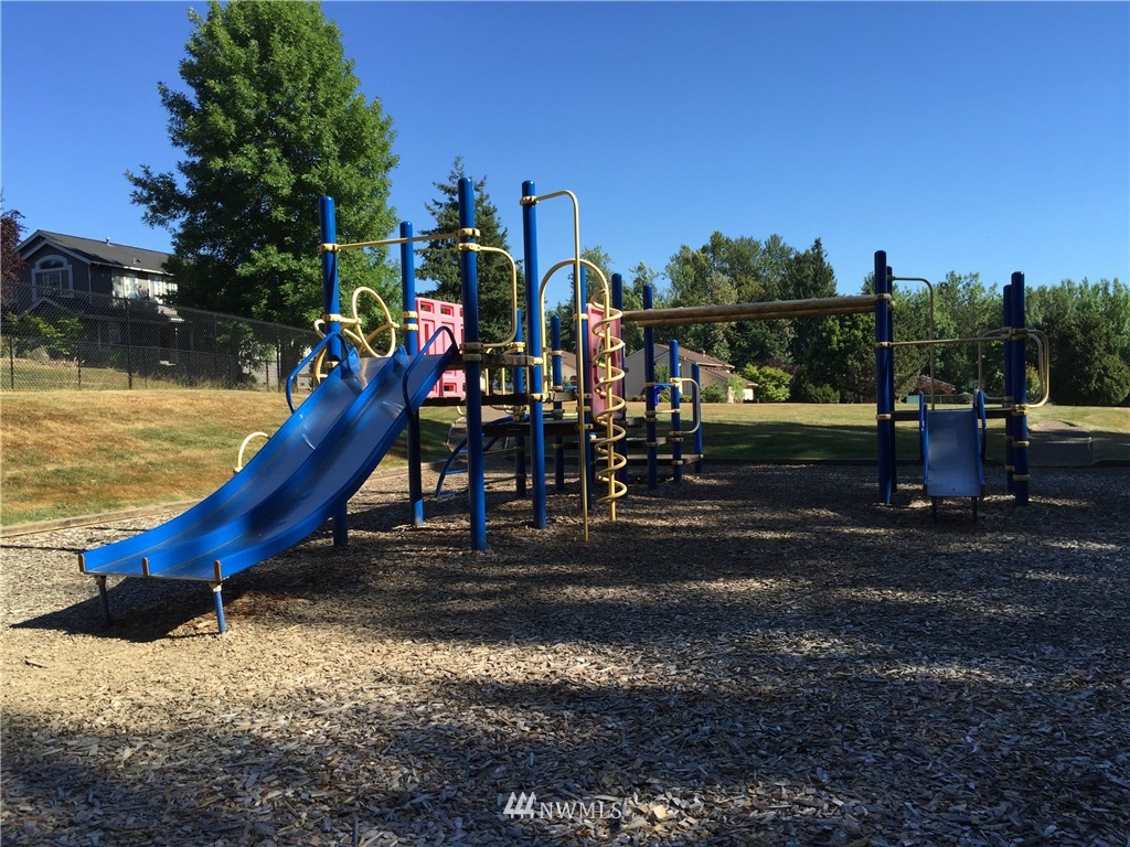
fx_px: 947
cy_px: 424
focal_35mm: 29
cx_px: 565
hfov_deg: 61.7
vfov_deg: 48.2
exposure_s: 1/1014
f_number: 2.2
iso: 32
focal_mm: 4.15
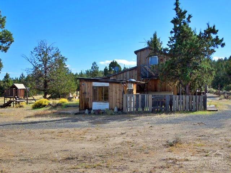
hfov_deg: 39.7
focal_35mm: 48
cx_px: 116
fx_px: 320
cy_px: 86
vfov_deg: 30.3
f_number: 4
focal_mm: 8.7
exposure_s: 1/640
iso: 125
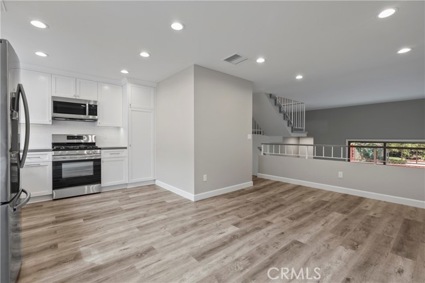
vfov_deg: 73.8
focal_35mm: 16
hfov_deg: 96.7
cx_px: 212
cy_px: 142
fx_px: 189
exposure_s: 1/4
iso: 250
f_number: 6.3
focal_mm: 16
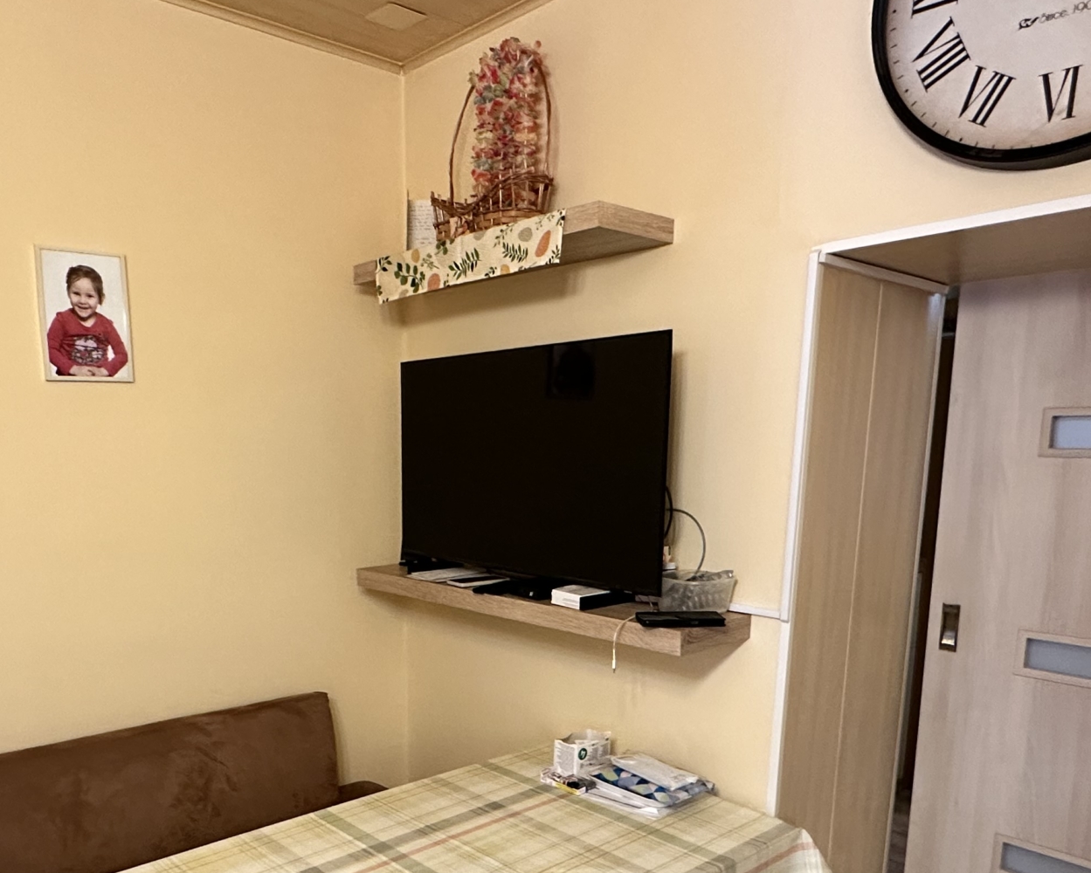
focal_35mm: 28
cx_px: 433
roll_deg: -0.2
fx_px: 904
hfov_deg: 61.6
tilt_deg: -9.8
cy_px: 593
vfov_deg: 50.5
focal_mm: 2.22
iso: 400
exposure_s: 1/50
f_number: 2.2
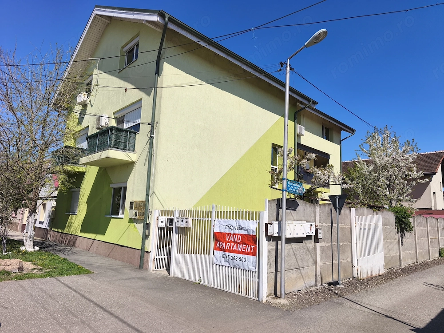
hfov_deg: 73.9
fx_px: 295
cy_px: 166
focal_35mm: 23
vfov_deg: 58.9
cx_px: 222
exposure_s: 1/3306
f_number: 1.7
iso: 80
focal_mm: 5.35
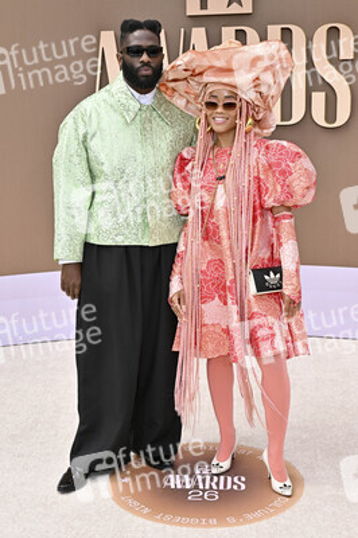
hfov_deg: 26.4
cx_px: 179
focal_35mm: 51
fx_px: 762
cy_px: 269
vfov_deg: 38.9
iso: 400
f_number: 11
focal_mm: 51
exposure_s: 1/320
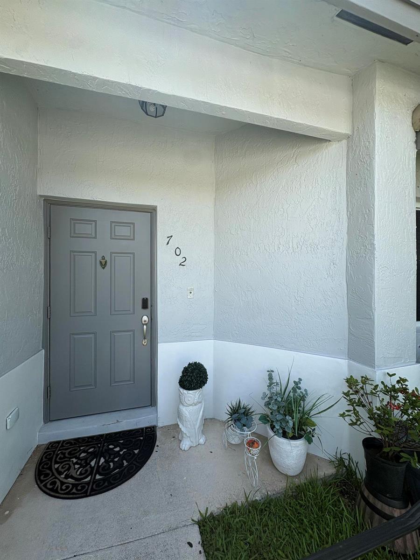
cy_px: 280
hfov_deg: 85.7
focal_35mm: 14
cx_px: 210
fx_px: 226
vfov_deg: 102.1
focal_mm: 2.22
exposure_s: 1/669
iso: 50
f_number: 2.2
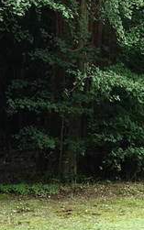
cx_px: 190
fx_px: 948
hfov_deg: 8.6
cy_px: -238
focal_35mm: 151
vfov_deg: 12.2
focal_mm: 11.22
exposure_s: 1/100
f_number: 4
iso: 160
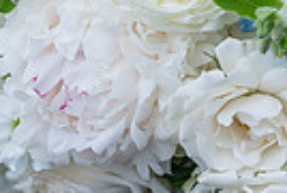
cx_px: 279
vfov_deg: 1.4
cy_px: -142
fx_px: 7694
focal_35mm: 963
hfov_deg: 2.1
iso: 160
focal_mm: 198
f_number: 4
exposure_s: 1/200
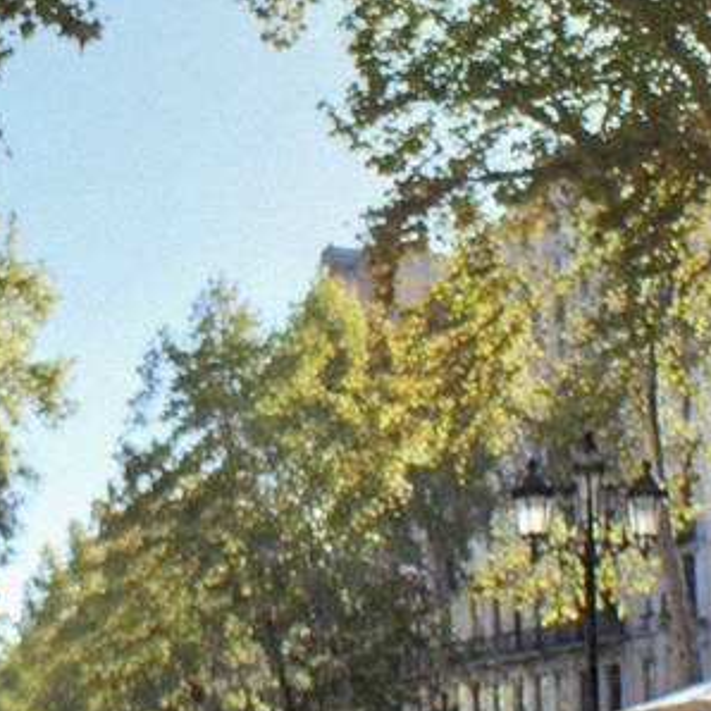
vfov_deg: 15.0
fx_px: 2649
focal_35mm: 114
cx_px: 401
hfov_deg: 15.3
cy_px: 694
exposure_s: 1/100
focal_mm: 40
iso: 200
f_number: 11
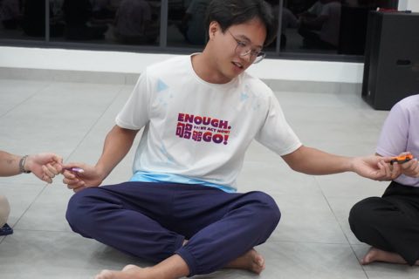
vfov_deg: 21.6
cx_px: 210
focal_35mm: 63
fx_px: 733
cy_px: 140
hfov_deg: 31.9
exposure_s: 1/160
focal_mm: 42
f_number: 5.6
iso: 5000
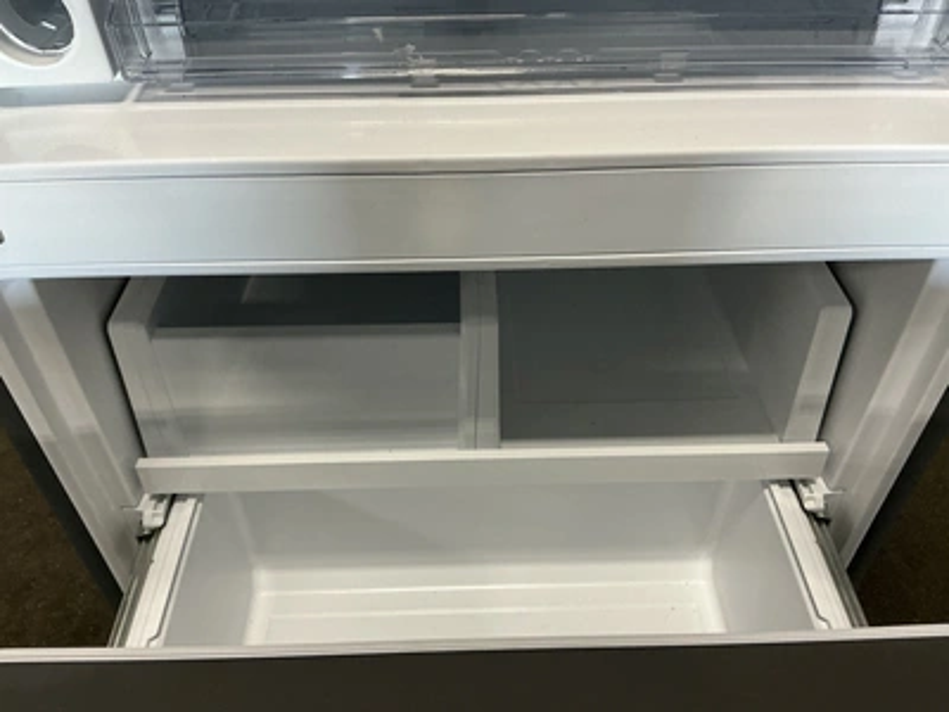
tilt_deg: -42.6
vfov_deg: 49.7
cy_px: 356
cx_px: 474
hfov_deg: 63.4
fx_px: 768
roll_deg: +1.7
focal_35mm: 28
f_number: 1.8
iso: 160
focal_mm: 3
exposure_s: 1/60
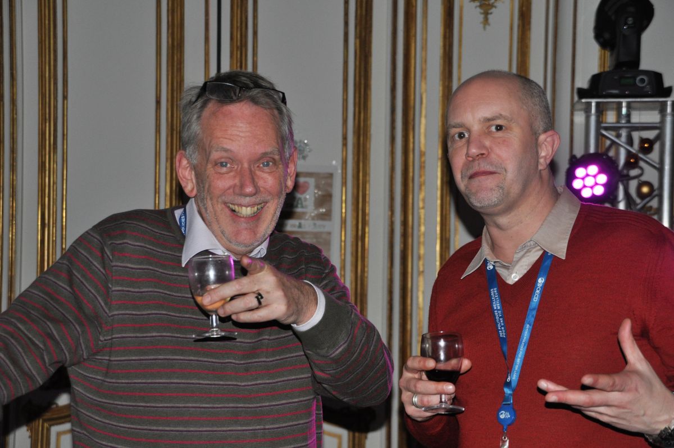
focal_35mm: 90
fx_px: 1683
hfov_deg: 22.6
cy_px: 224
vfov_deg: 15.2
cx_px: 337
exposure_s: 1/60
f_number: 5
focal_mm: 60
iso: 800
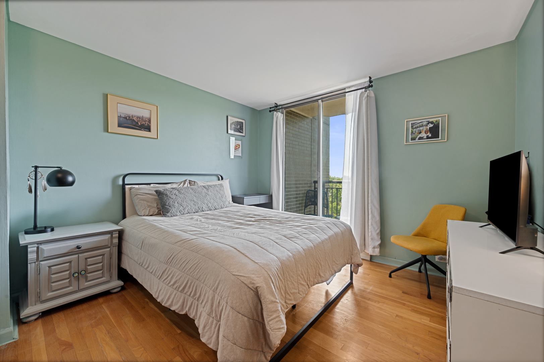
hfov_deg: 104.3
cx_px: 272
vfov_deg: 81.1
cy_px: 181
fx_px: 211
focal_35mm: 14
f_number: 11
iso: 100
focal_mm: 14
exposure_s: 1/1.67
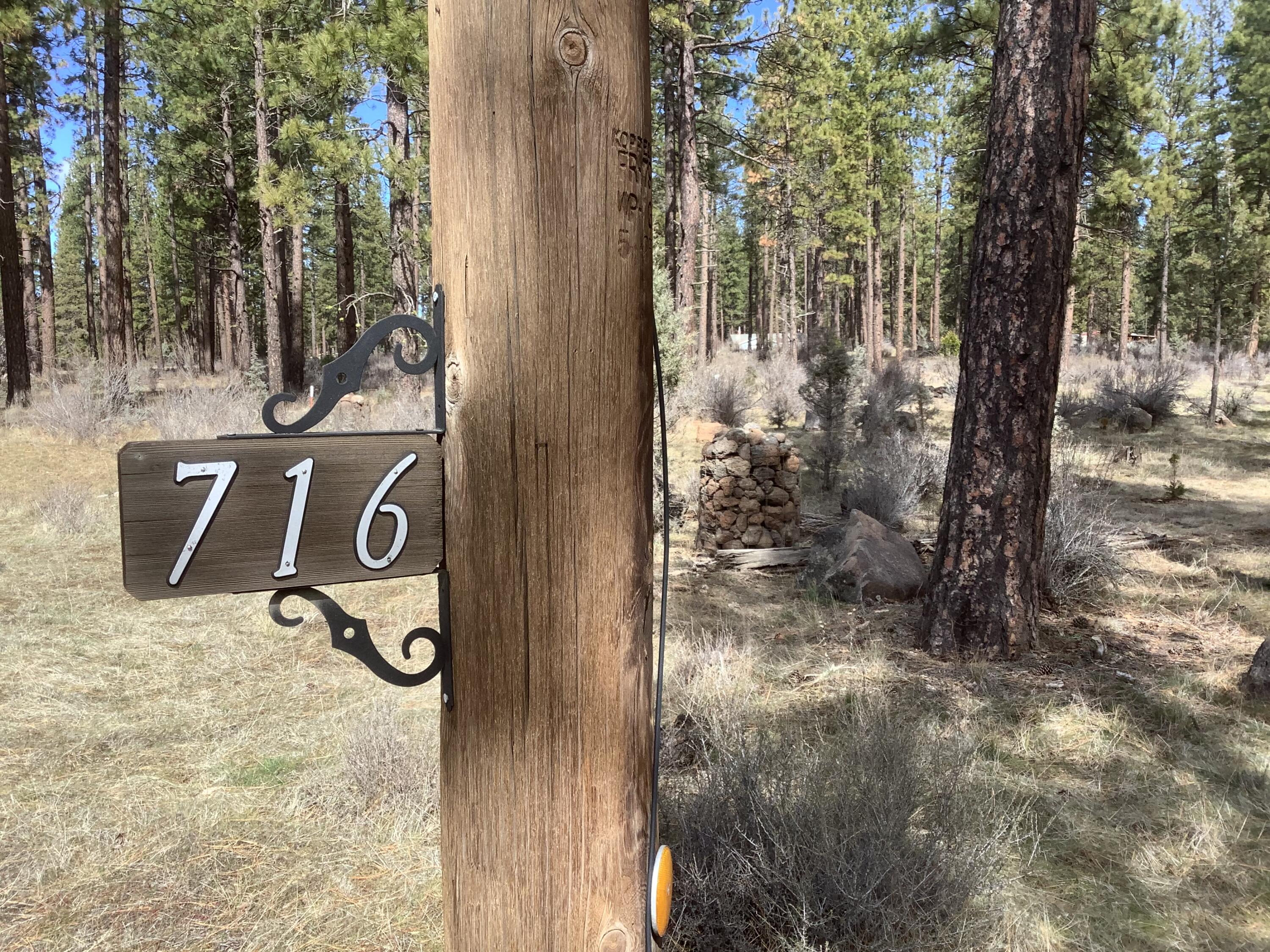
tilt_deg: -6.7
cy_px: 476
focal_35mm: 31
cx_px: 635
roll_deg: +2.2
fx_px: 1137
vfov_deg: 45.4
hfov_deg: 58.4
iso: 25
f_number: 2.4
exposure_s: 1/403
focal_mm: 3.3
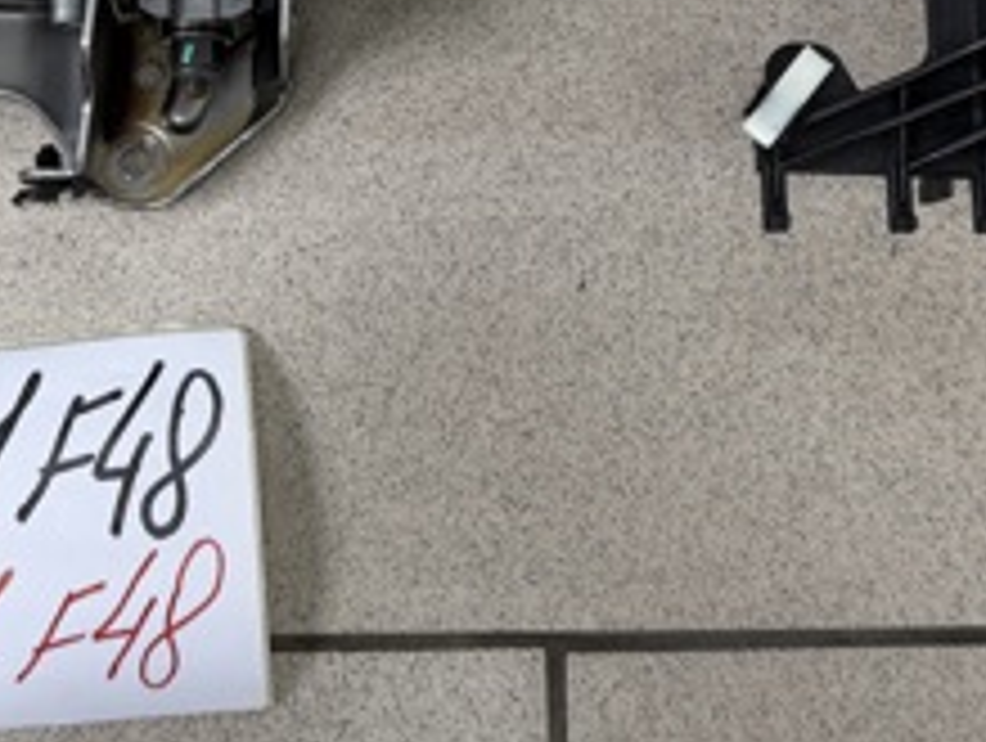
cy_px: -72
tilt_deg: -73.8
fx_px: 1997
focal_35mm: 70
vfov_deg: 20.1
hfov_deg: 27.5
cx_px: 320
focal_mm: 6.76
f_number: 1.78
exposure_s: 1/121
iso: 160
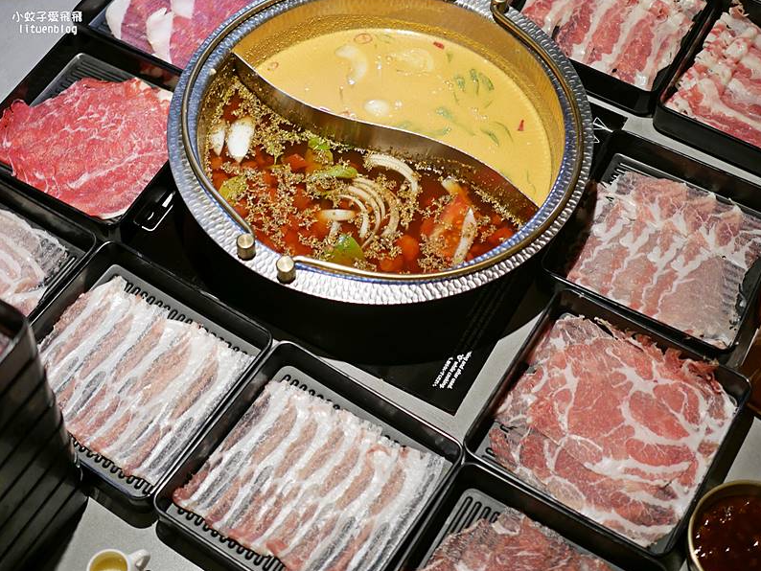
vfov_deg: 23.2
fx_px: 1385
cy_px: 214
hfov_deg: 30.7
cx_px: 355
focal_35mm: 63
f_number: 1.8
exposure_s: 1/60
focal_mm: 25
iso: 250
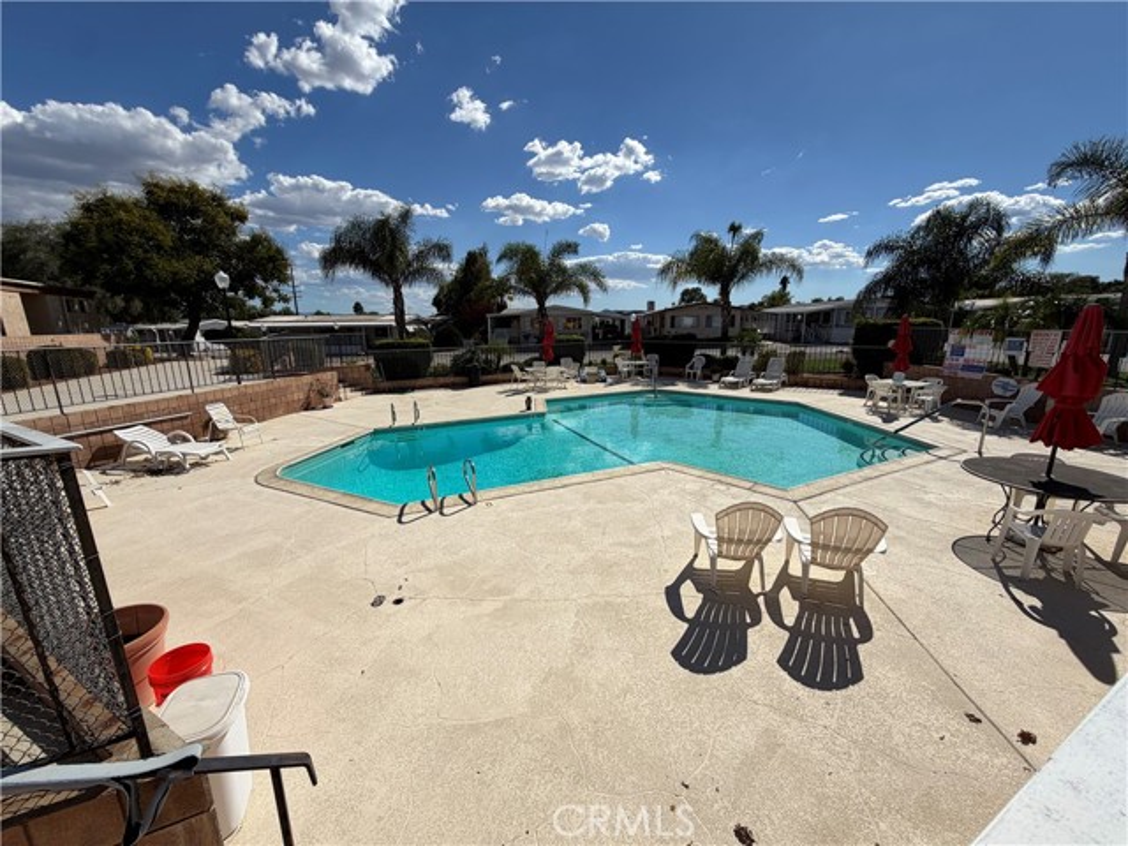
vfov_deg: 85.7
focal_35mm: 14
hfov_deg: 102.1
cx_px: 564
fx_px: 456
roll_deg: +0.8
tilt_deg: -13.0
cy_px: 423
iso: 20
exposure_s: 1/2237
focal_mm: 2.22
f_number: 2.2
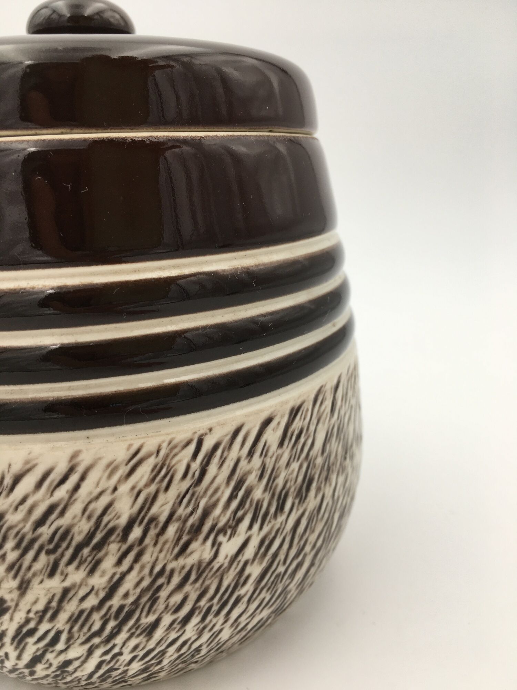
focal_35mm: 29
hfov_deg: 48.2
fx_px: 577
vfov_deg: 61.7
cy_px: 345
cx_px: 258
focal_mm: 4.15
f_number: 2.2
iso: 25
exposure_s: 1/60
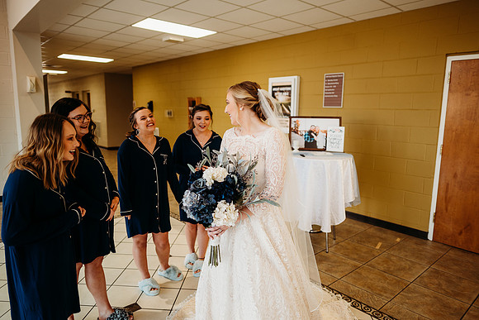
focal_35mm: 24
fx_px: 319
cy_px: 160
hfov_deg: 73.7
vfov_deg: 53.2
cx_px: 240
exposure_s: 1/160
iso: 400
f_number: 1.8
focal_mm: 24
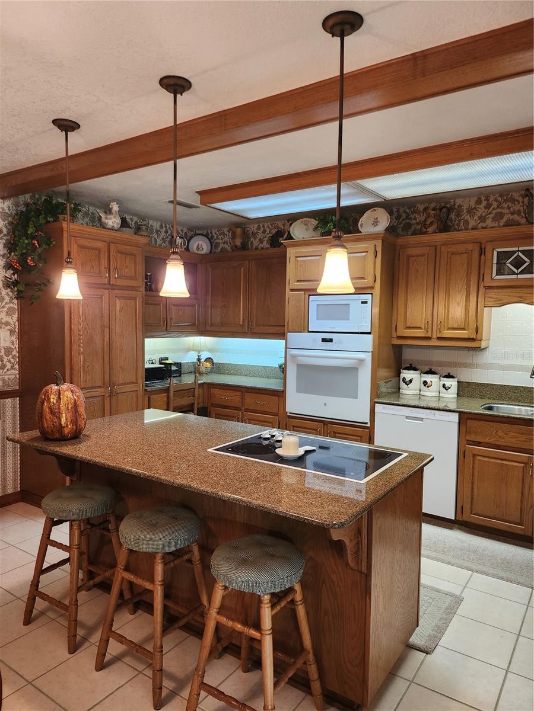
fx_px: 494
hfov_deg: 56.8
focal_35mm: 24
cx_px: 267
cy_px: 356
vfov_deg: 71.6
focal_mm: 5
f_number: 1.8
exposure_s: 1/120
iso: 320
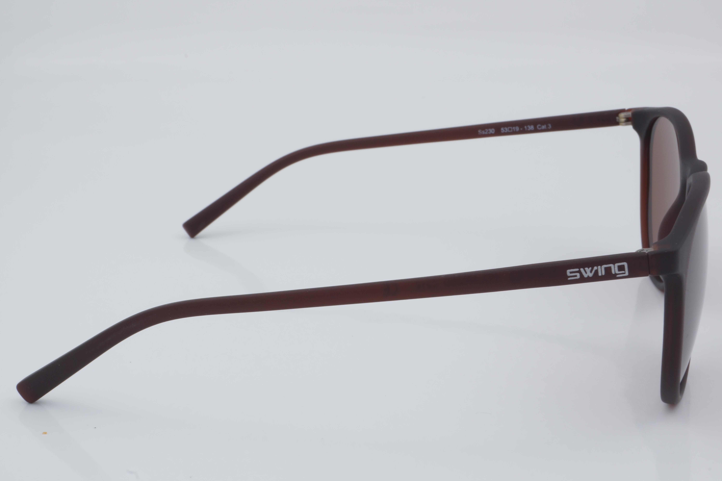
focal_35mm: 68
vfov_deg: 20.2
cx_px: 361
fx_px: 1354
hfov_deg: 29.9
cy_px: 240
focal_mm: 45
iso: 100
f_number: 32
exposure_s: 1/4
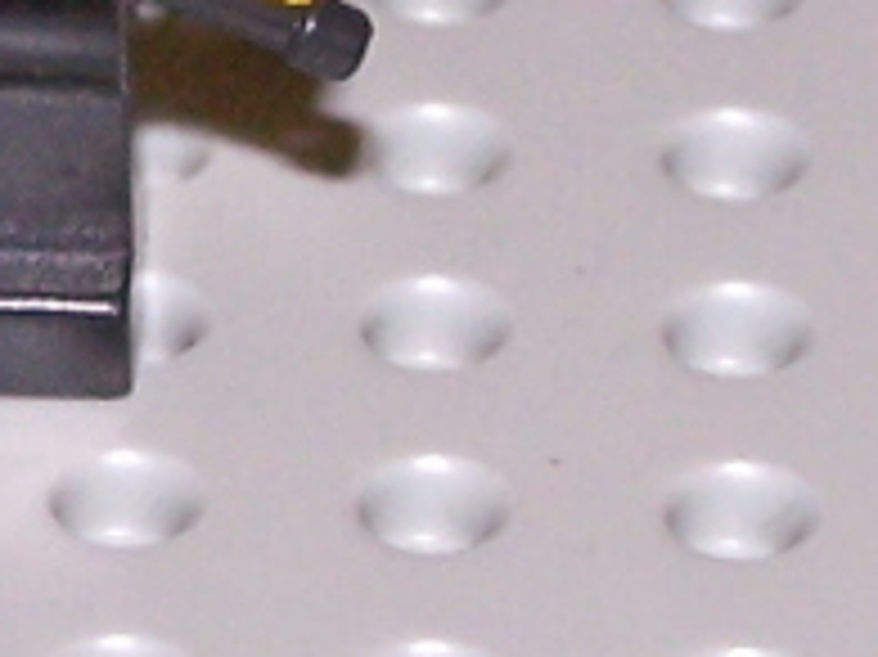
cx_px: -131
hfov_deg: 6.4
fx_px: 7807
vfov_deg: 4.8
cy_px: -369
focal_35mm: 308
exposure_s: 1/80
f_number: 3.2
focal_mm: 15.6
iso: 140
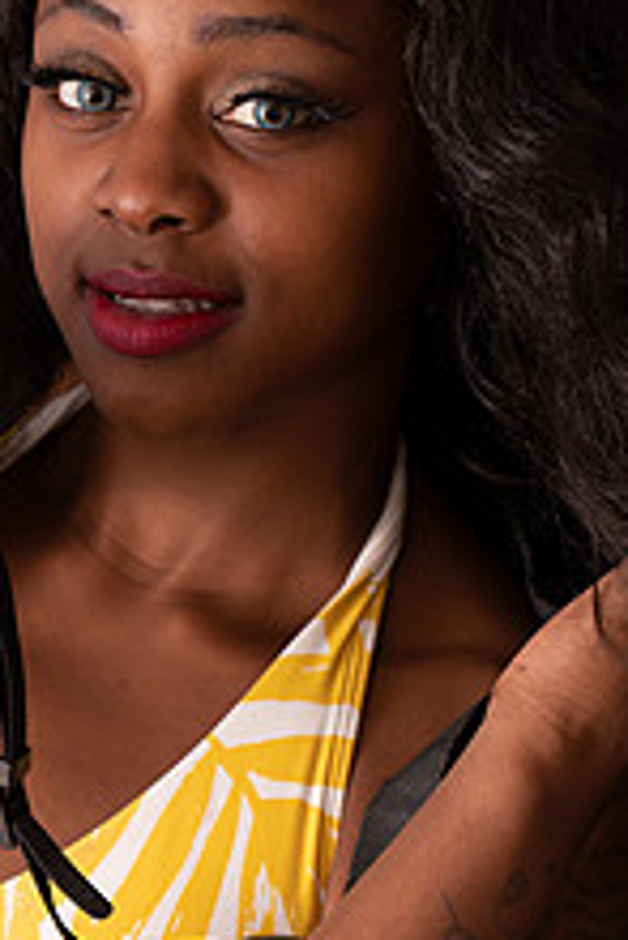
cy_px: 581
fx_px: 4545
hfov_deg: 7.9
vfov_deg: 11.8
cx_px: 81
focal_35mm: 174
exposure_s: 1/100
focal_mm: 85
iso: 250
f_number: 5
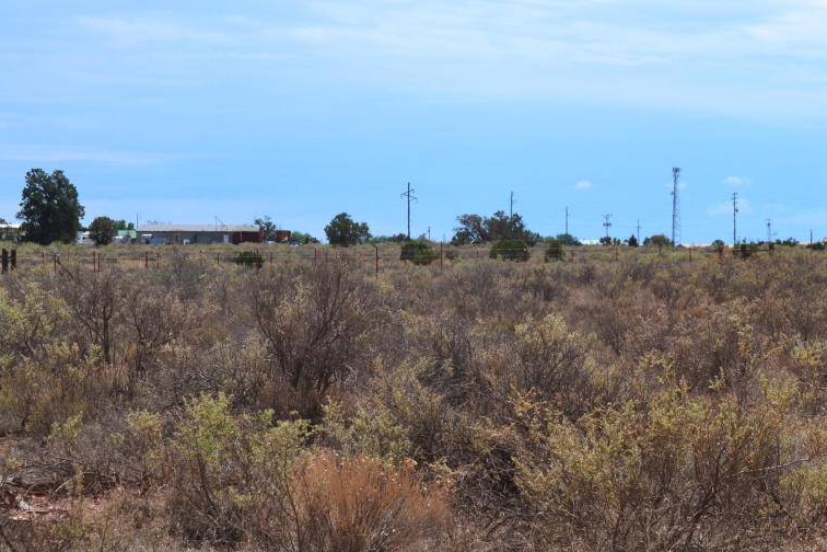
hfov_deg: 16.3
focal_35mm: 126
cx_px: 540
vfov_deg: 10.9
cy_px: 202
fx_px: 2889
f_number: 11
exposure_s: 1/500
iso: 360
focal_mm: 55
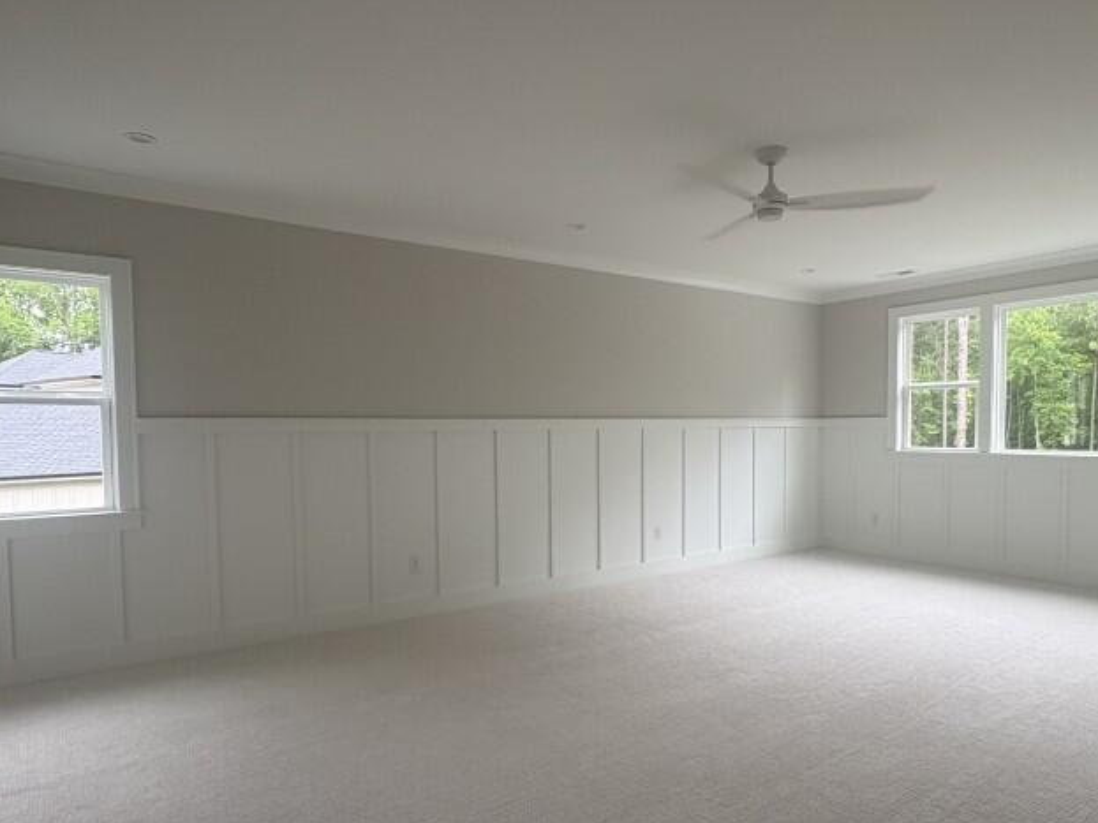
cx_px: 578
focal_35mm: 23
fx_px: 729
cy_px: 462
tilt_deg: -3.6
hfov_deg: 73.9
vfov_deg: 58.7
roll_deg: +0.3
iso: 50
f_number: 2.2
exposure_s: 1/99
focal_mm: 2.22
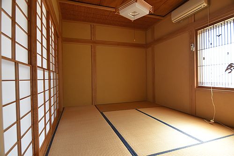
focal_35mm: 18
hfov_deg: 90.0
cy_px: 78
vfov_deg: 67.3
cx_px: 117
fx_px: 117
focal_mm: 12
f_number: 5.6
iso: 400
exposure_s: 1/125
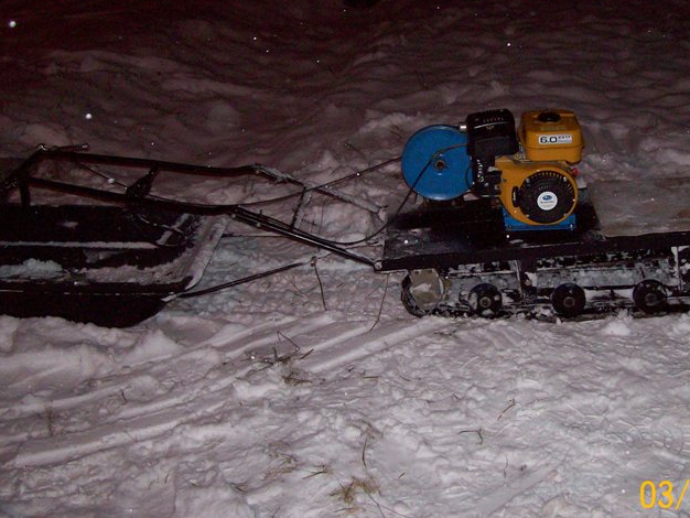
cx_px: 416
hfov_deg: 41.0
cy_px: 245
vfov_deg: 31.5
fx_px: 917
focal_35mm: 46
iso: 140
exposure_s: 1/64
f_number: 2.7
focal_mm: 6
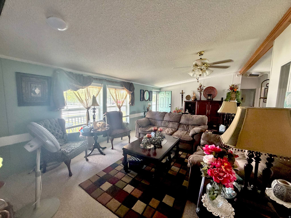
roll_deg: -1.3
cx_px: 146
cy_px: 109
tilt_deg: -5.4
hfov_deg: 102.1
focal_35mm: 14
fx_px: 118
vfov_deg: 85.7
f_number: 2.2
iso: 320
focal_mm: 2.22
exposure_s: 1/74
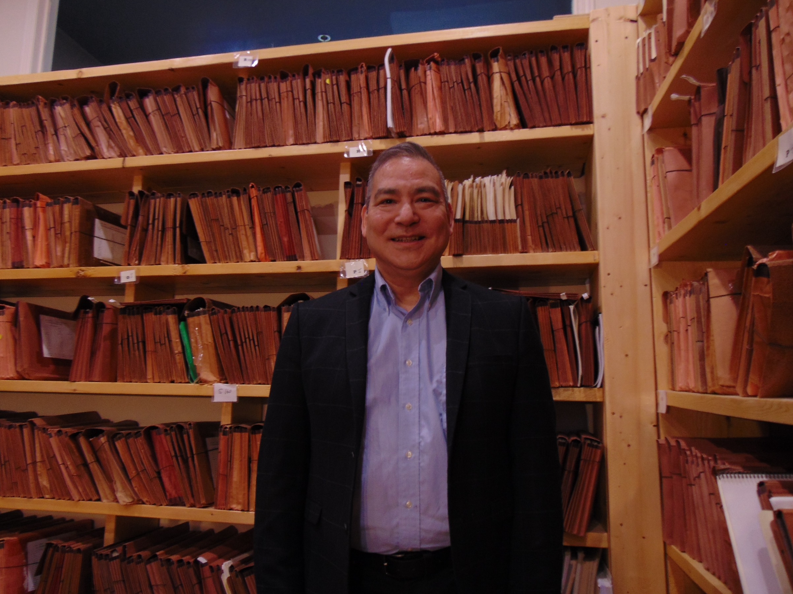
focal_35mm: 27
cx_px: 375
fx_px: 619
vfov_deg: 51.4
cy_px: 303
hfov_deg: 65.3
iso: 80
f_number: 3
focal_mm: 4.5
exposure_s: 1/5
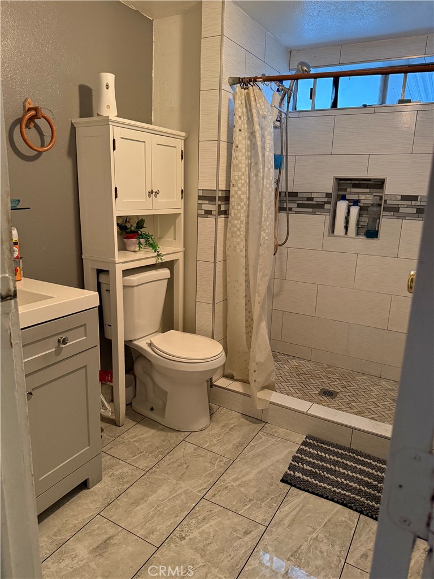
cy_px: 290
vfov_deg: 71.6
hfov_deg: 56.8
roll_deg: -3.1
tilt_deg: -13.4
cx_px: 217
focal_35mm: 24
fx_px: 401
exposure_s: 1/40
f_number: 1.78
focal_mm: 6.76
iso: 640
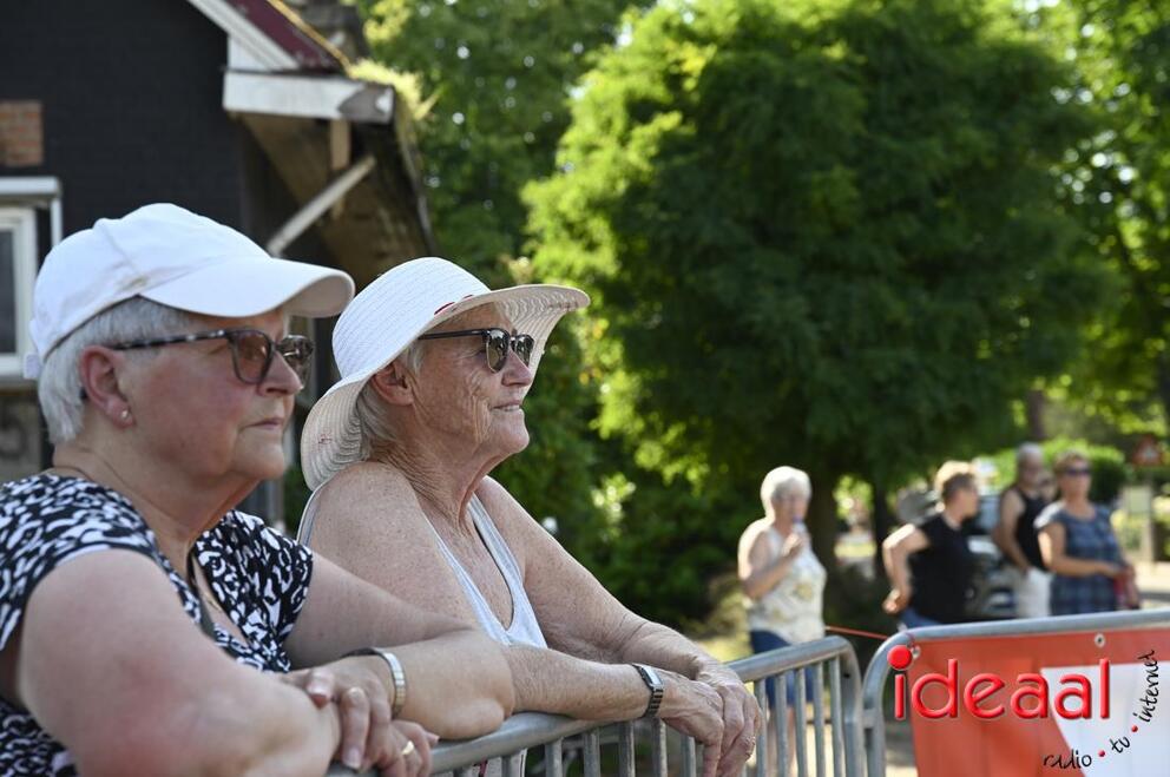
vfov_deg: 19.4
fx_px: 2272
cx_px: 585
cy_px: 388
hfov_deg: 28.9
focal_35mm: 70
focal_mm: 70
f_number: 5.6
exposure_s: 1/250
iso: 200
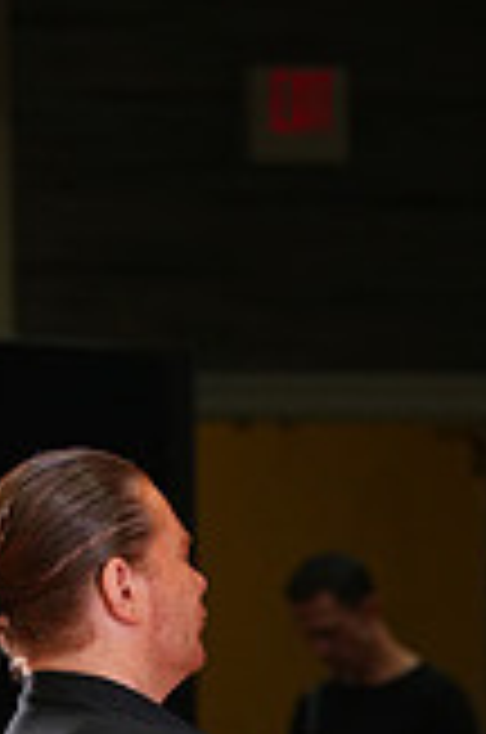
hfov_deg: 2.3
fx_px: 12120
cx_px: 731
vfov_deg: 3.5
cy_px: 1171
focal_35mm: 596
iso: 1250
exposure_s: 1/60
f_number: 5.6
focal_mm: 167
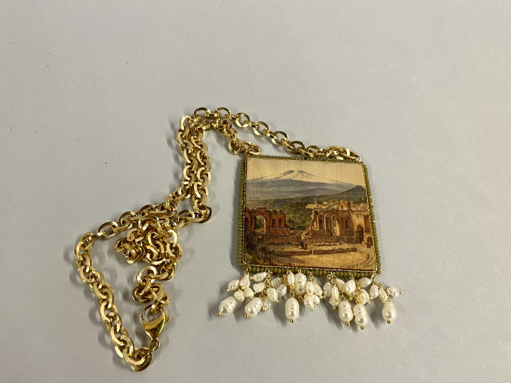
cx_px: 248
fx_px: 428
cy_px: 211
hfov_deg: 61.7
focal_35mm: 29
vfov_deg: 48.2
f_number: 1.6
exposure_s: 1/50
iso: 80
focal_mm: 4.2
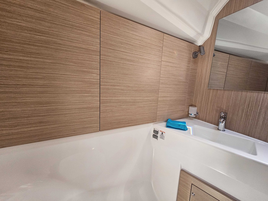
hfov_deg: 106.2
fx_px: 101
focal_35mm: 13
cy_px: 100
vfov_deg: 89.9
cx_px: 134
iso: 400
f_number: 2.2
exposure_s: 1/77.4
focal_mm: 2.2
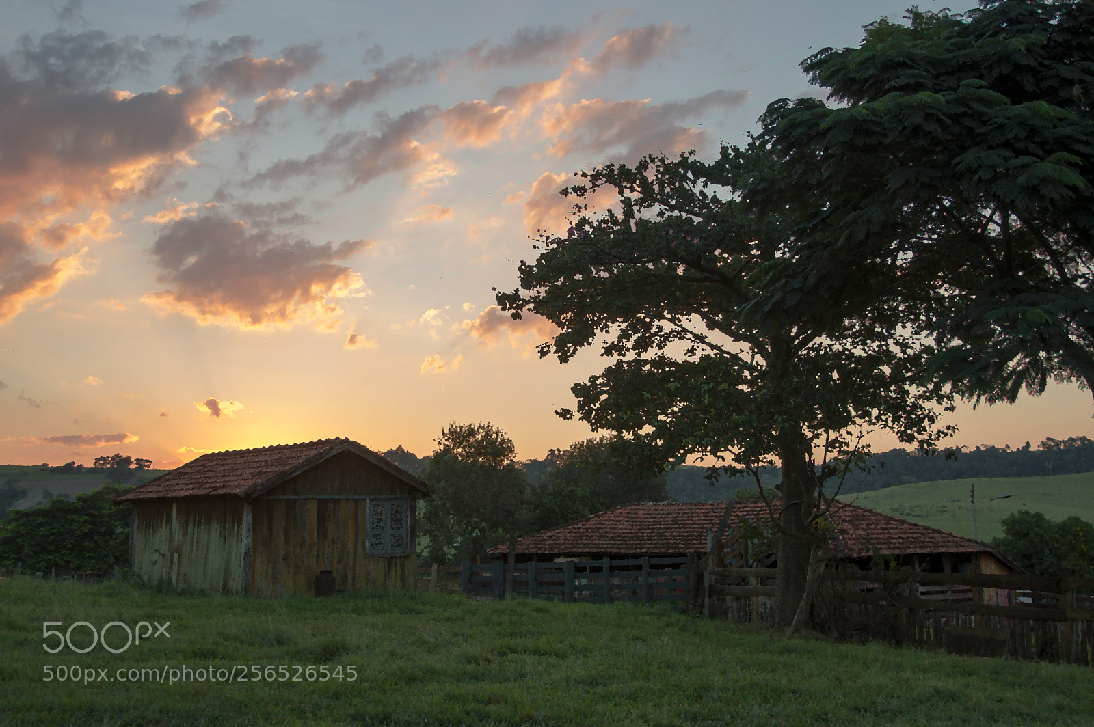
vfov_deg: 34.2
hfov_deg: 49.6
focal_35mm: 39
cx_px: 547
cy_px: 364
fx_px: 1184
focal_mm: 26
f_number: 4.5
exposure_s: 1/80
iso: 100
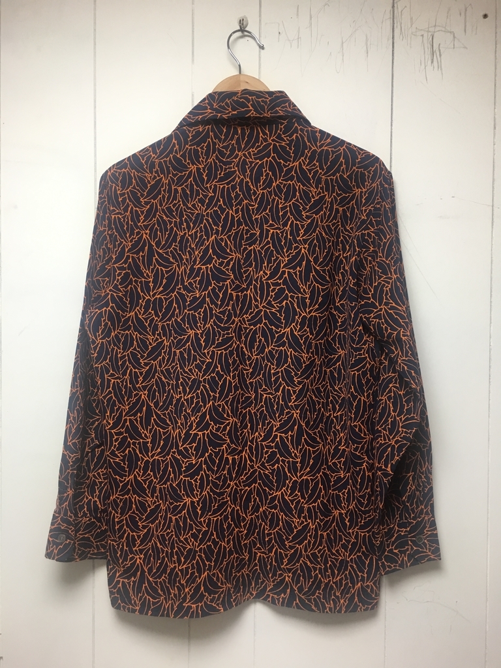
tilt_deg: -2.3
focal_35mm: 29
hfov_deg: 48.2
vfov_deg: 61.7
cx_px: 250
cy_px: 334
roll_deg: -0.8
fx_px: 560
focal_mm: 4.15
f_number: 2.2
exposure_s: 1/30
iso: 80
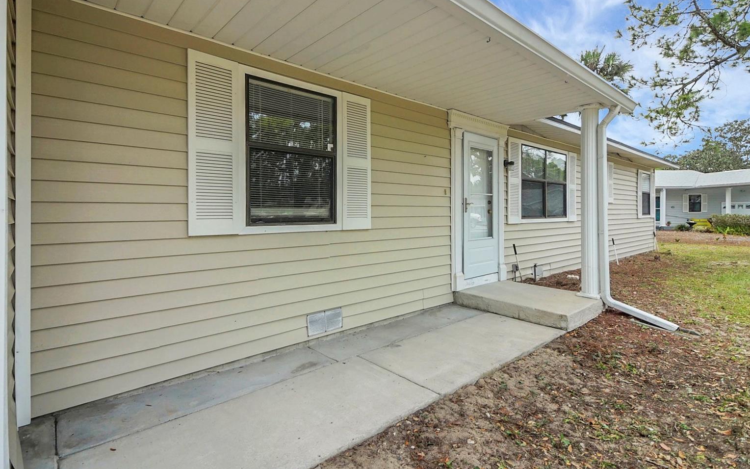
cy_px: 220
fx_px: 327
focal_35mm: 16
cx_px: 388
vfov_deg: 71.2
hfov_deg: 97.8
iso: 500
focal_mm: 10
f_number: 5
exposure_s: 1/1600
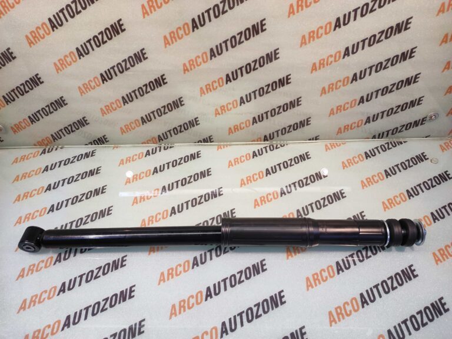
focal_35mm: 17
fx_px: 222
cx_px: 226
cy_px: 170
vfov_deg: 74.7
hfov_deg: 91.1
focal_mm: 4.74
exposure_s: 1/50
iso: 282
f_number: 1.79
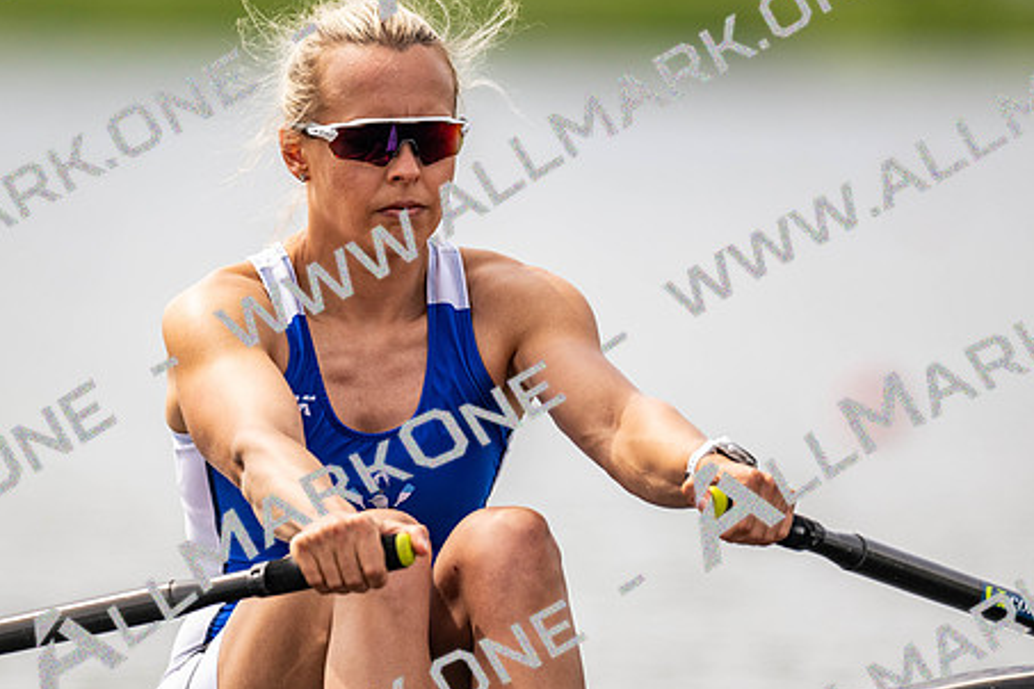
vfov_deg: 1.8
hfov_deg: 2.7
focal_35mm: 769
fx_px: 22086
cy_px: 355
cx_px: 498
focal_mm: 600
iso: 450
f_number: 4
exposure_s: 1/2500
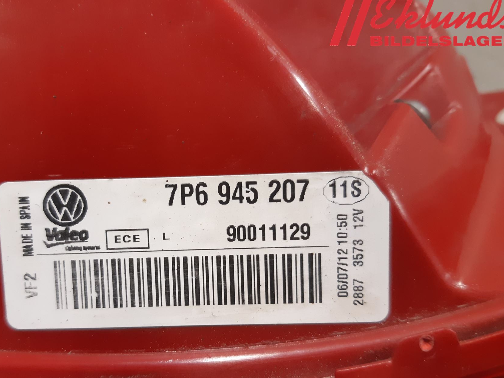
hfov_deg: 56.4
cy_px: 227
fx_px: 466
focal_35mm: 32
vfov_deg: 43.9
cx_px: 205
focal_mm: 3.93
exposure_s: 1/50
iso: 200
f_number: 1.7
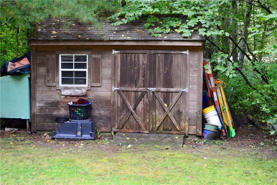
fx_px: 531
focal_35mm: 69
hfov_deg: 29.2
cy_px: 92
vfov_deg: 19.7
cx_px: 138
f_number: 5.3
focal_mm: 46
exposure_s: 1/40
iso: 800
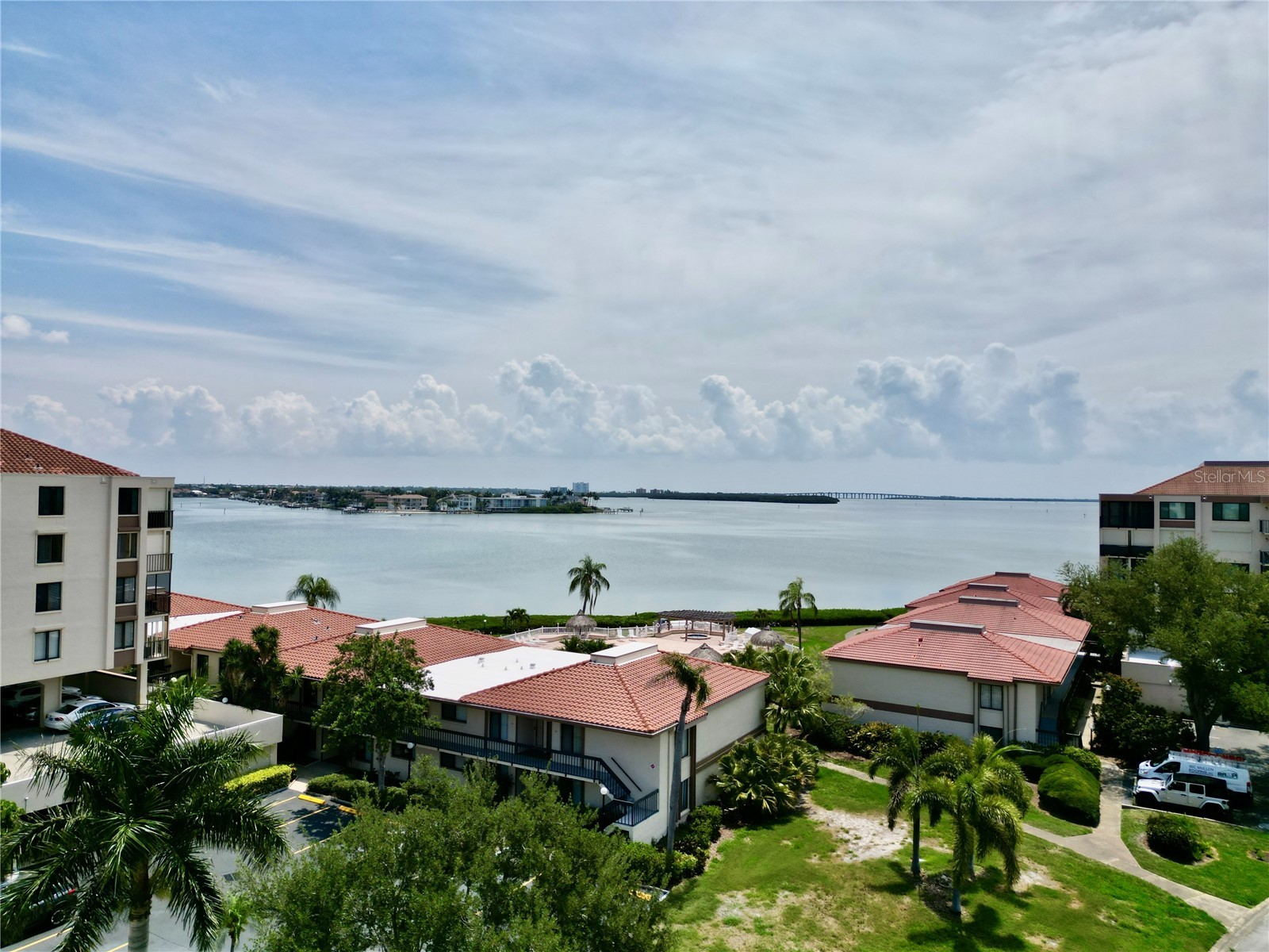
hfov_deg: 71.6
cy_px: 476
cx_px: 634
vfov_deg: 56.8
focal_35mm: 24
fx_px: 880
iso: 110
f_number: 1.7
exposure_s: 1/6000
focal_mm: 6.72
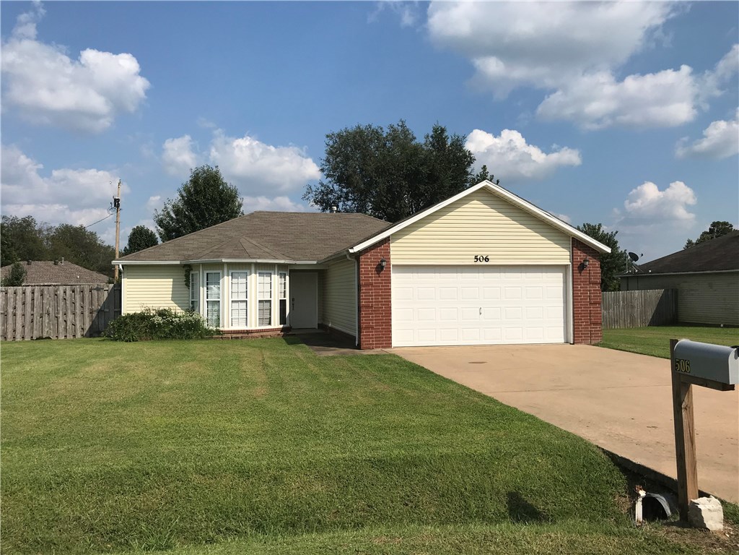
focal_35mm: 28
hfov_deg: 63.4
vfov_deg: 49.7
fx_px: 598
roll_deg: +0.0
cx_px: 370
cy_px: 278
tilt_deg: -0.2
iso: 20
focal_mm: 3.99
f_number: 1.8
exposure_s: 1/4808
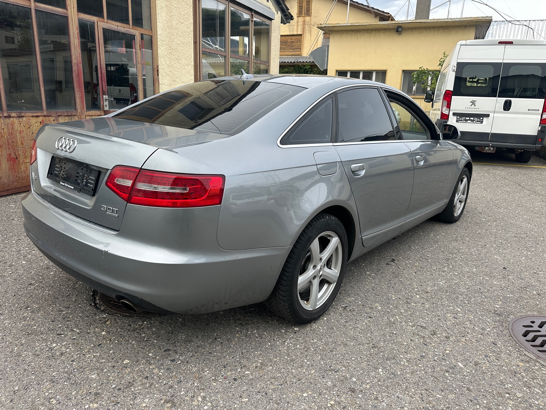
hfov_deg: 71.6
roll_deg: -2.3
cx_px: 273
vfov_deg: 56.8
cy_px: 205
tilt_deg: -14.8
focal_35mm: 24
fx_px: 379
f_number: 1.78
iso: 80
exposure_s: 1/435
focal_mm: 6.86
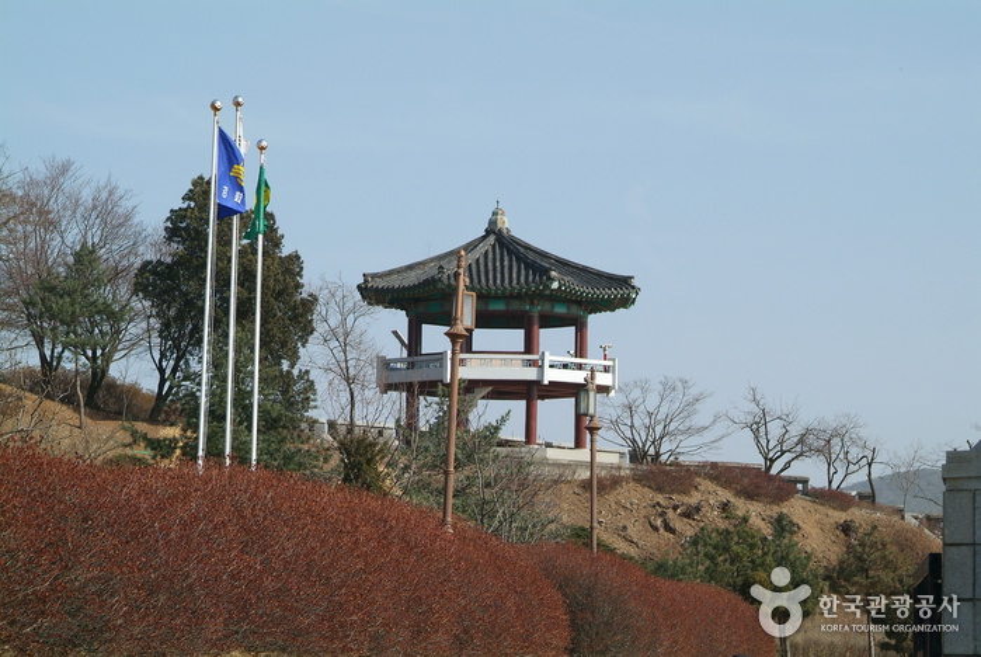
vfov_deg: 10.7
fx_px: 3492
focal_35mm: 128
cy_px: 328
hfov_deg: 16.0
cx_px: 490
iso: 400
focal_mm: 85
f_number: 11
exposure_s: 1/500
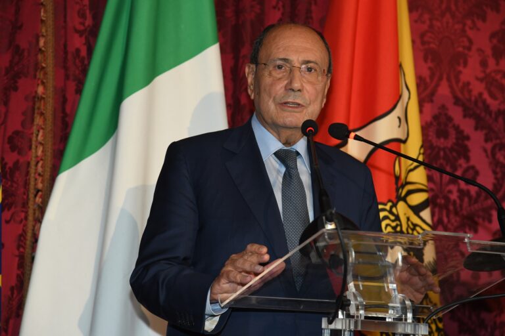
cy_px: 168
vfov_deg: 11.4
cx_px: 252
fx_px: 1683
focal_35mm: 120
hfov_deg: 17.1
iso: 800
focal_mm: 120
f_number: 5.6
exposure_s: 1/80
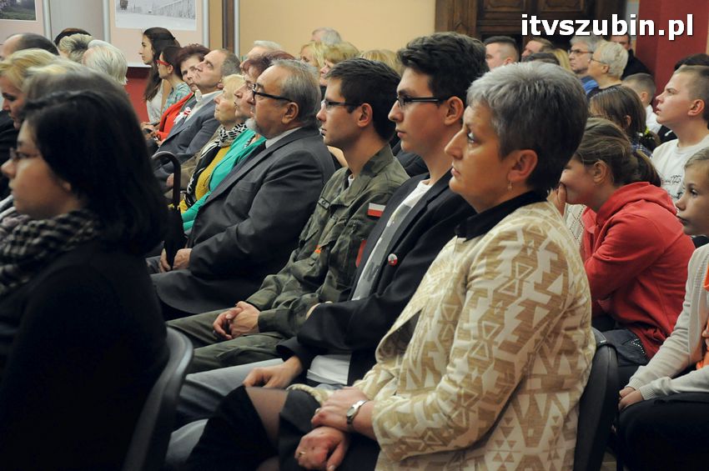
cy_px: 236
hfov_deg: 31.9
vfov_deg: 21.5
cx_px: 354
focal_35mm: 63
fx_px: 1240
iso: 2500
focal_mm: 42
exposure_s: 1/80
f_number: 4.8
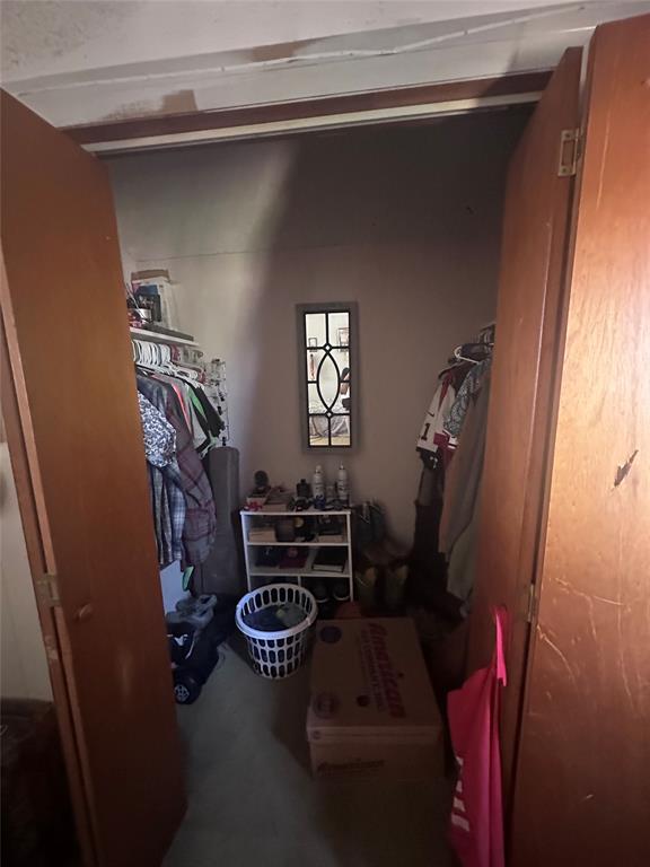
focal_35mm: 14
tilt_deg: -8.0
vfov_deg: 102.1
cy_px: 434
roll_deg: +2.0
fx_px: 351
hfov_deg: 85.7
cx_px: 325
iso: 1600
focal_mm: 2.22
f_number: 2.2
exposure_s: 1/30
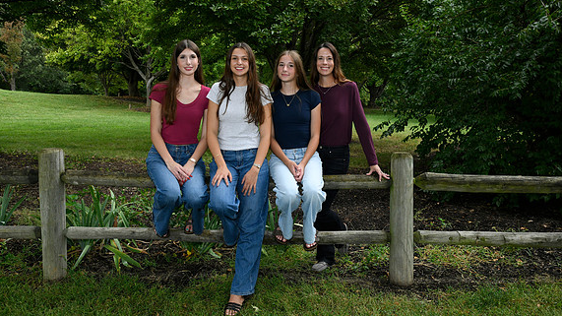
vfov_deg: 35.6
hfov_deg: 59.5
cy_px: 161
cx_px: 281
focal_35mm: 33
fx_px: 492
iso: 1600
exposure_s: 1/200
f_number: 8
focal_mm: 31
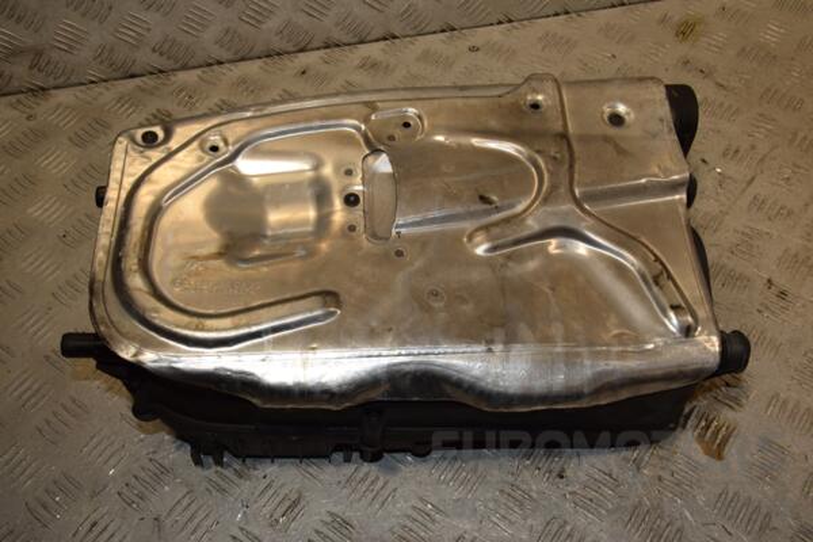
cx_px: 406
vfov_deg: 36.9
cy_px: 271
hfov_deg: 53.1
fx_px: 813
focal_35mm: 36
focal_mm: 24
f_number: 11
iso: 800
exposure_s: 1/200
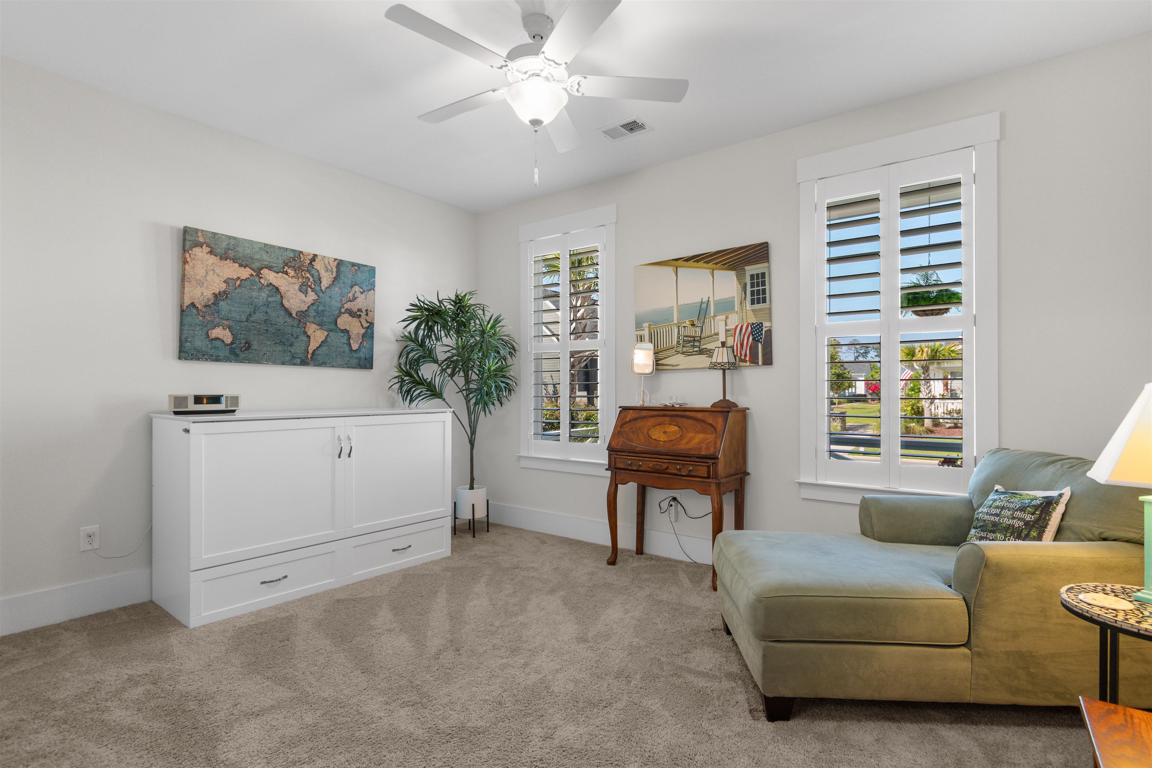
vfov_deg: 70.4
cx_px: 576
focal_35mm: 17
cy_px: 384
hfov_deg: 93.3
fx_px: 544
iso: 100
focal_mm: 11.5
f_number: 4.8
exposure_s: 1/20
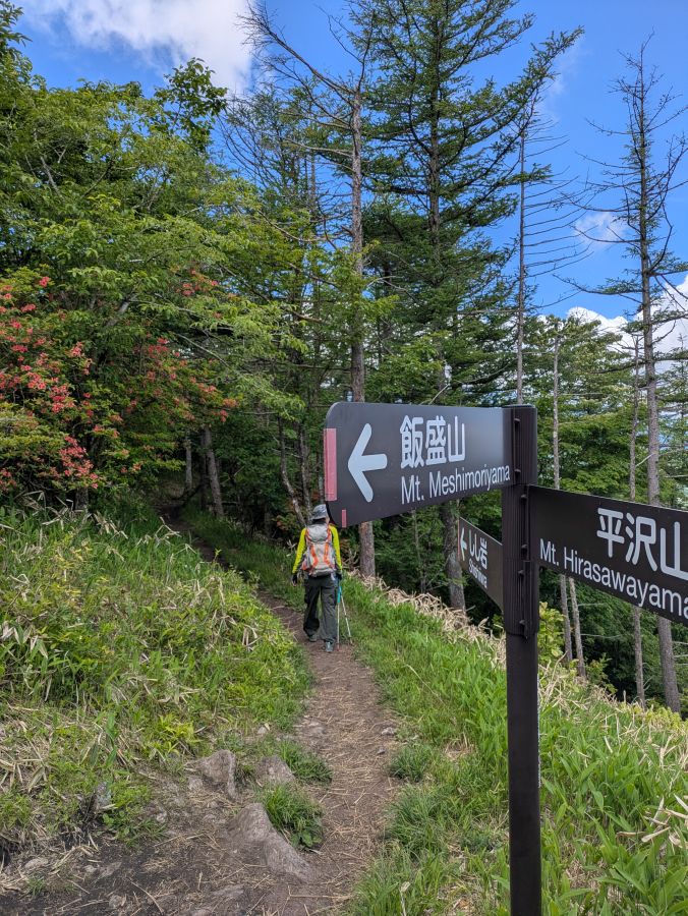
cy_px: 458
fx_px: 662
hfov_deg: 54.9
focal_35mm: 25
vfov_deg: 69.4
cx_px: 344
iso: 48
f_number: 1.89
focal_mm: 5.43
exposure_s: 1/1449
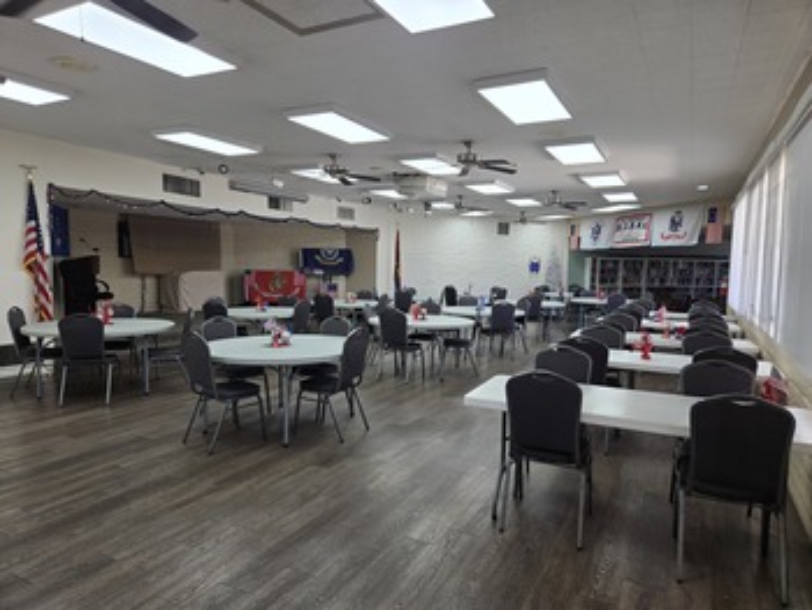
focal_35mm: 23
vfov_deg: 58.9
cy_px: 305
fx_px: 540
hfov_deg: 73.9
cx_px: 406
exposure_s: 1/120
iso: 40
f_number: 1.8
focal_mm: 5.4
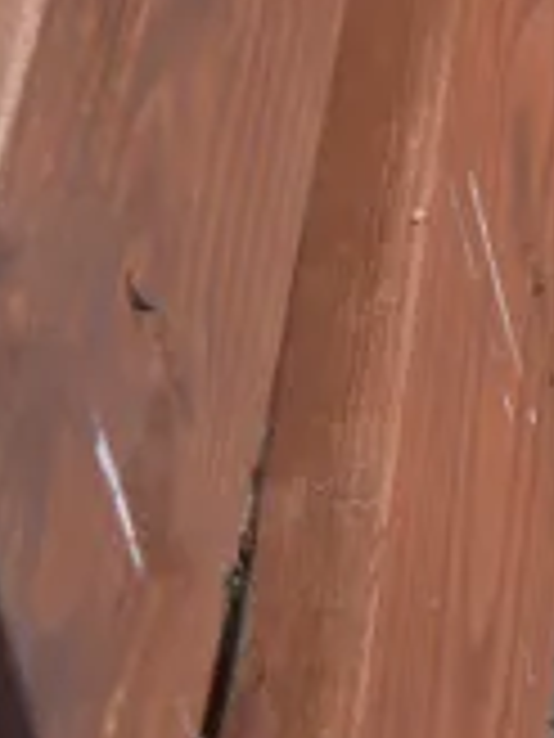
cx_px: 1356
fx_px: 7191
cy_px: 1089
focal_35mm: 337
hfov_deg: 4.3
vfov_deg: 5.8
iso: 200
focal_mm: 27
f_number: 5.3
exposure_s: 1/125
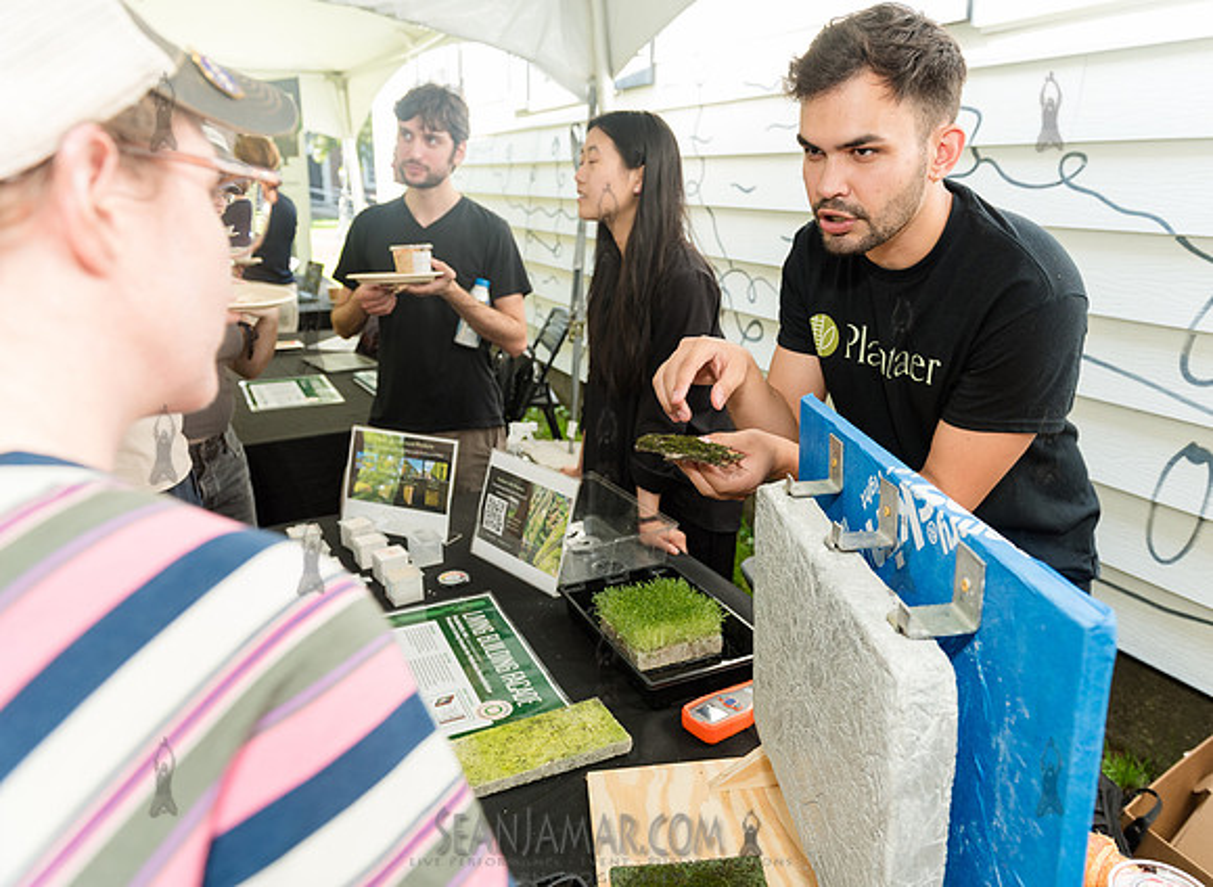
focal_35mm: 26
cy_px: 444
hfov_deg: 68.6
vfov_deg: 53.2
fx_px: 886
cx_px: 664
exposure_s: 1/125
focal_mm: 24
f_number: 3.5
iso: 400
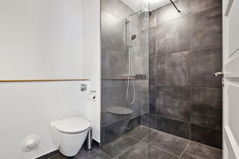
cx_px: 120
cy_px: 80
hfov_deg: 93.3
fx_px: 113
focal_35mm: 17
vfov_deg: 70.4
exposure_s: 1.2
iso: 160
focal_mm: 11
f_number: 10
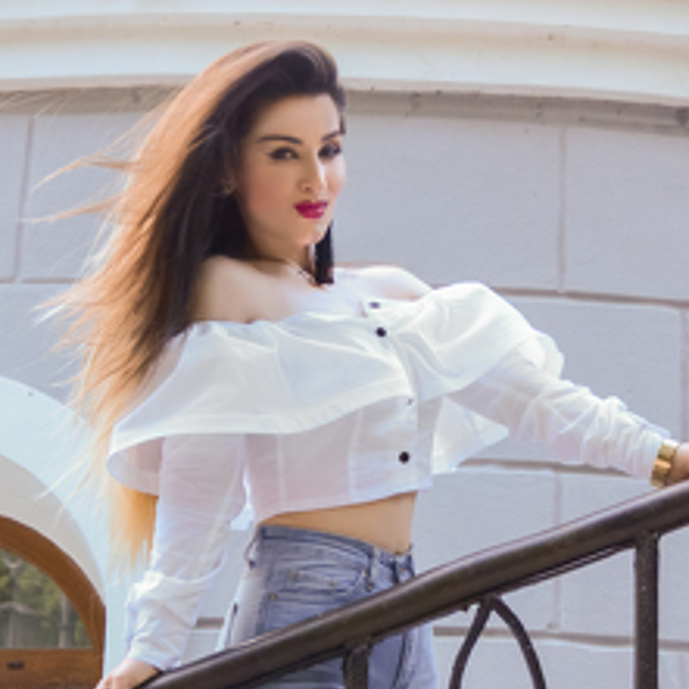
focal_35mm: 76
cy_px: 680
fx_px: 1711
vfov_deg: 22.0
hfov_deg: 22.8
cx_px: 324
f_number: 4.5
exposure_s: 1/320
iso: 800
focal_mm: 22
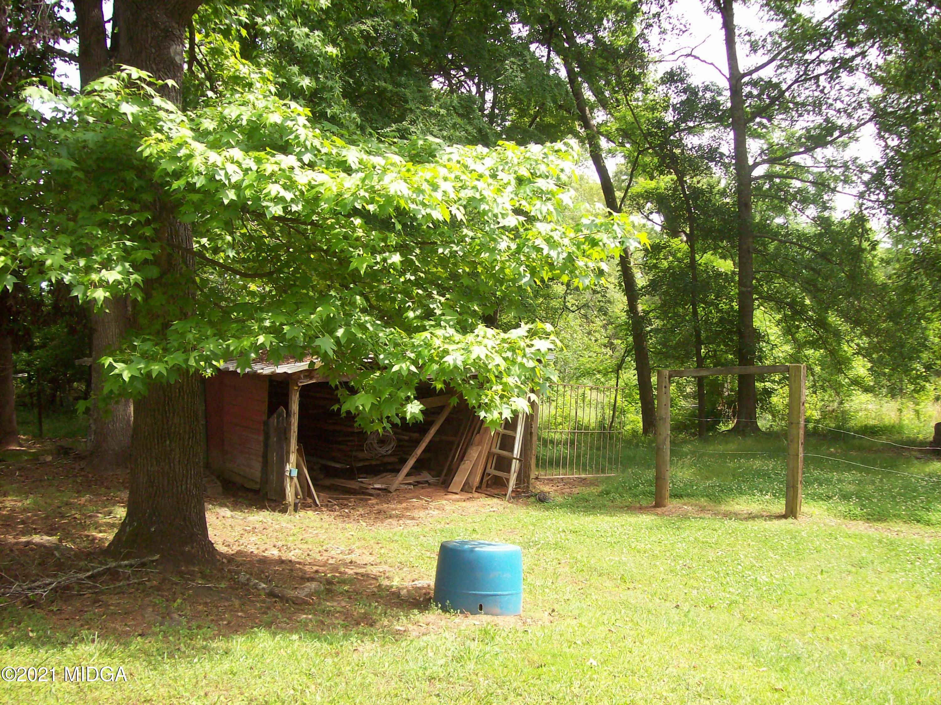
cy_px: 352
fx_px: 978
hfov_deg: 51.4
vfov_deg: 39.6
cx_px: 470
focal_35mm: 36
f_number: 2.7
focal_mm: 6
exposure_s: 1/363
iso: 80
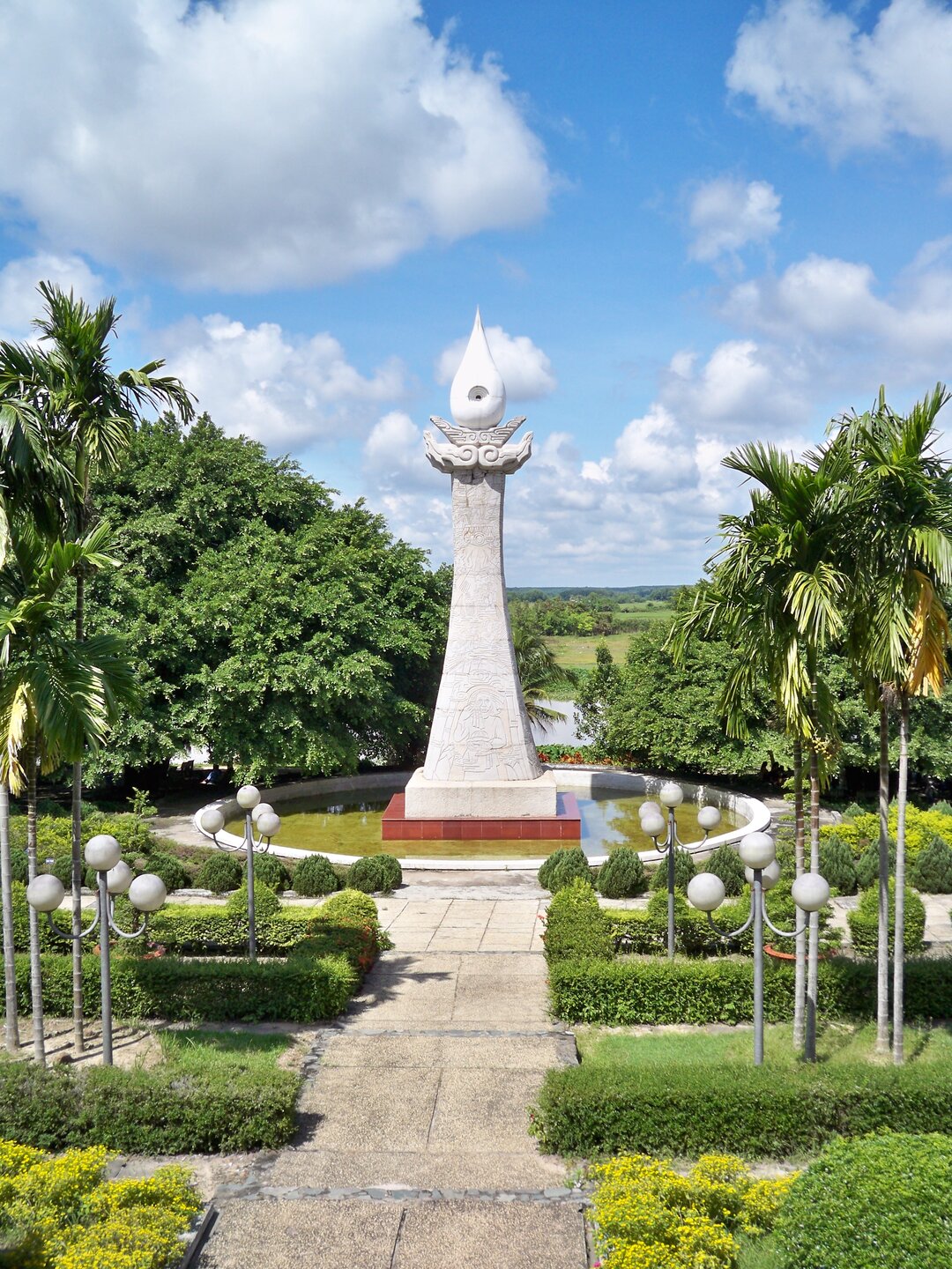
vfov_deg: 52.6
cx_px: 476
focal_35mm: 35
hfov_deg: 40.7
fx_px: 1283
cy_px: 634
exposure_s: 1/400
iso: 64
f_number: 4.7
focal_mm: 6.3
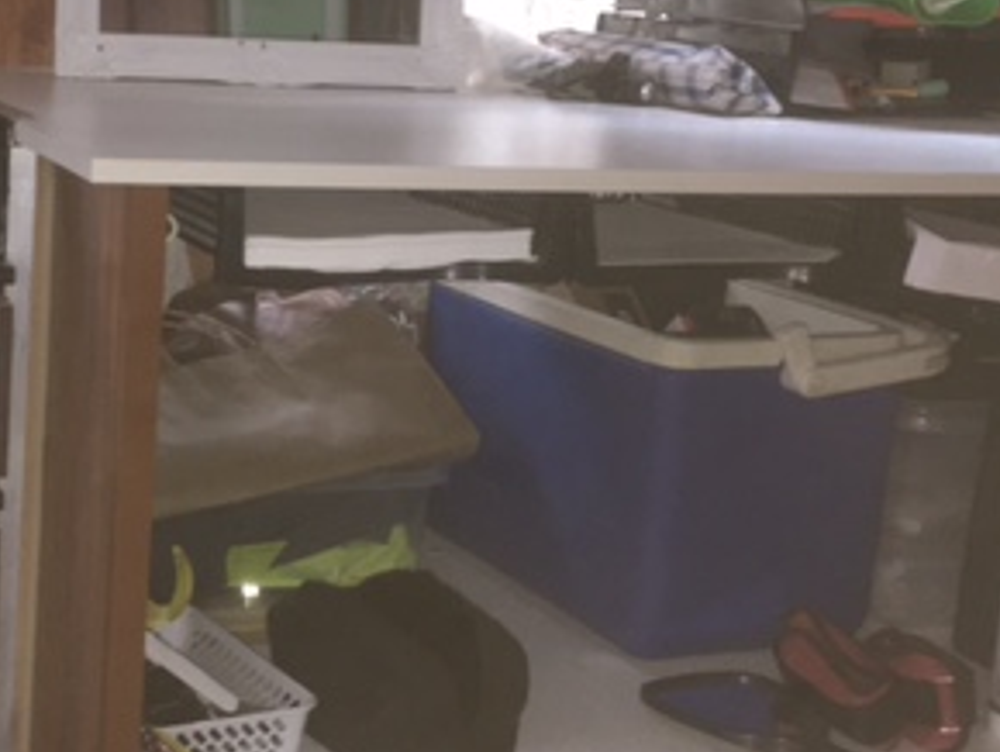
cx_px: 145
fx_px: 1850
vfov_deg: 22.9
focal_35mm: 64
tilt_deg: -10.8
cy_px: 269
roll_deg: -4.0
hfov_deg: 29.3
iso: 80
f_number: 2.2
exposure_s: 1/17
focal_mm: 4.15
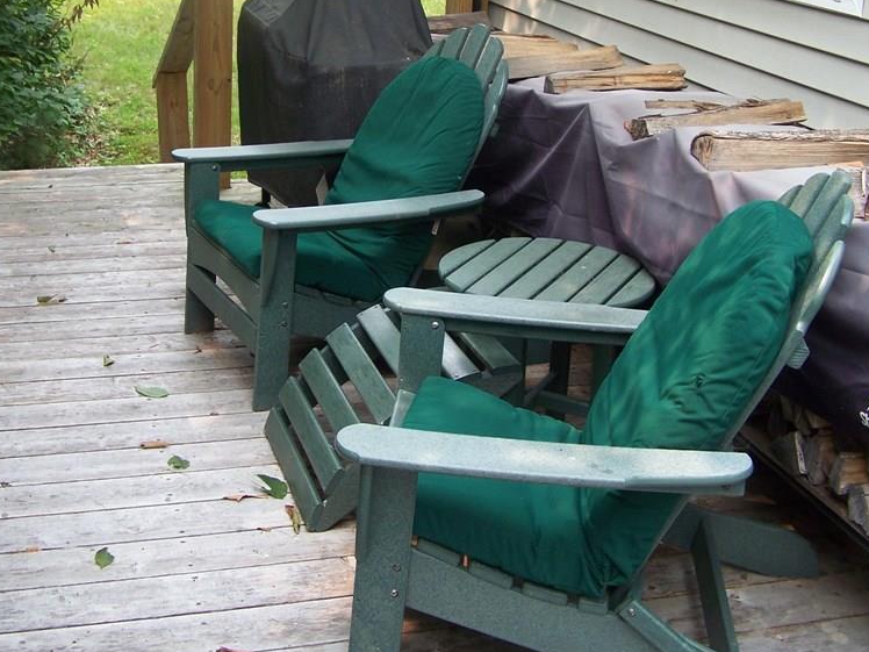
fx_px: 1305
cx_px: 362
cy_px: 218
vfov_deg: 27.9
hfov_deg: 36.7
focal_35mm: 52
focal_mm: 6.3
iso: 64
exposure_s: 1/100
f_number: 2.8
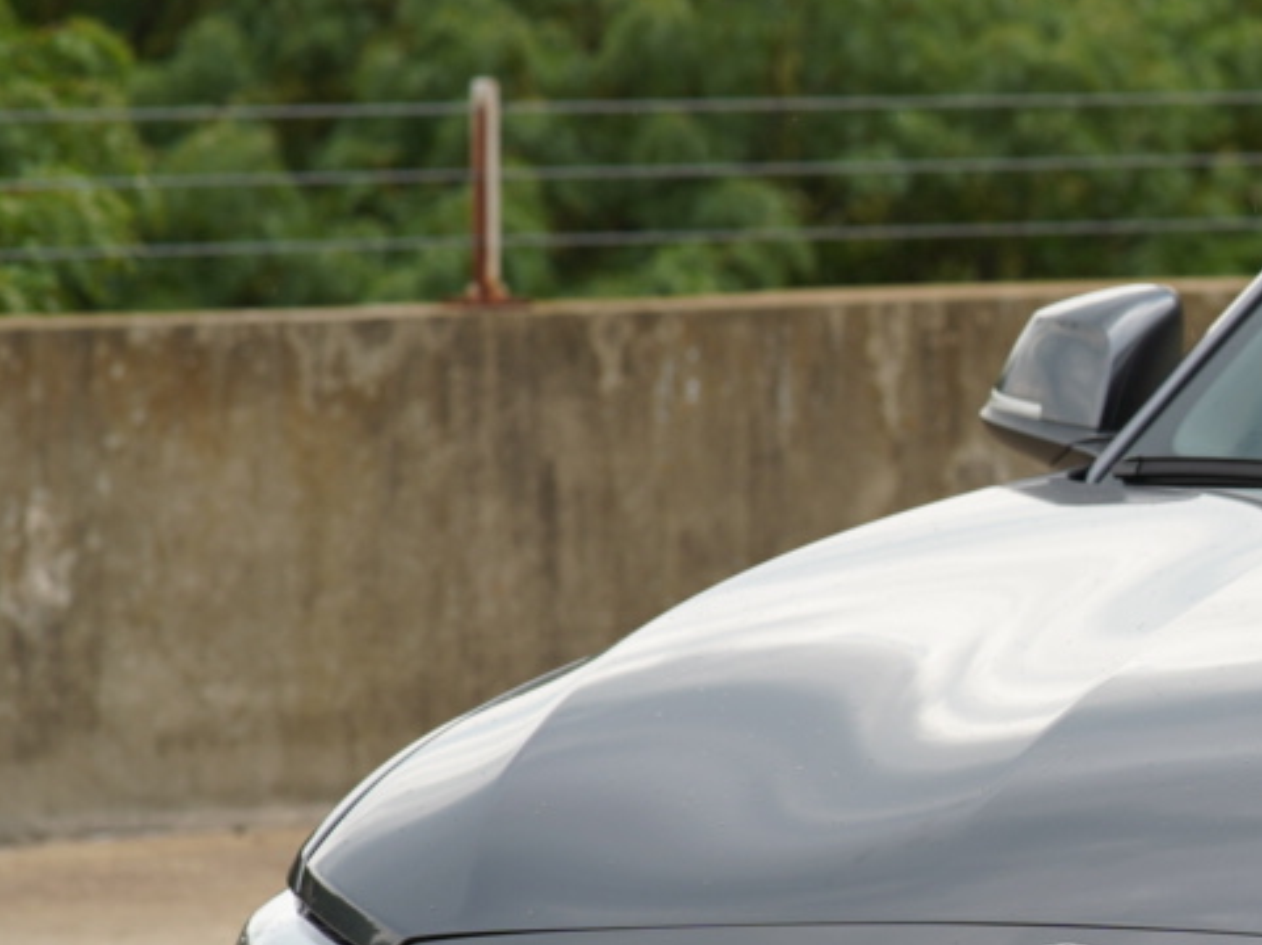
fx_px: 10018
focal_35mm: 275
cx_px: 1963
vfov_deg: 5.4
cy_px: 916
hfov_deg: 7.1
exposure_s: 1/250
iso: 100
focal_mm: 85
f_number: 4.5
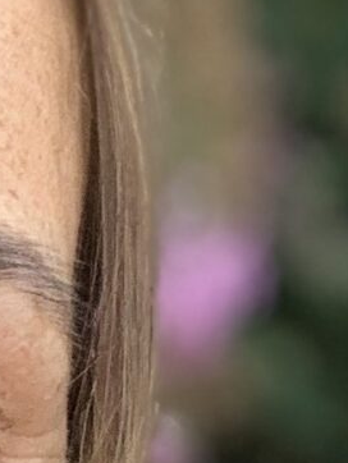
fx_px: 3026
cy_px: 623
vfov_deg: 8.6
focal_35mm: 226
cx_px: -422
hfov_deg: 6.3
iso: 50
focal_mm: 2.87
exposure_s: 1/121
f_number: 2.2
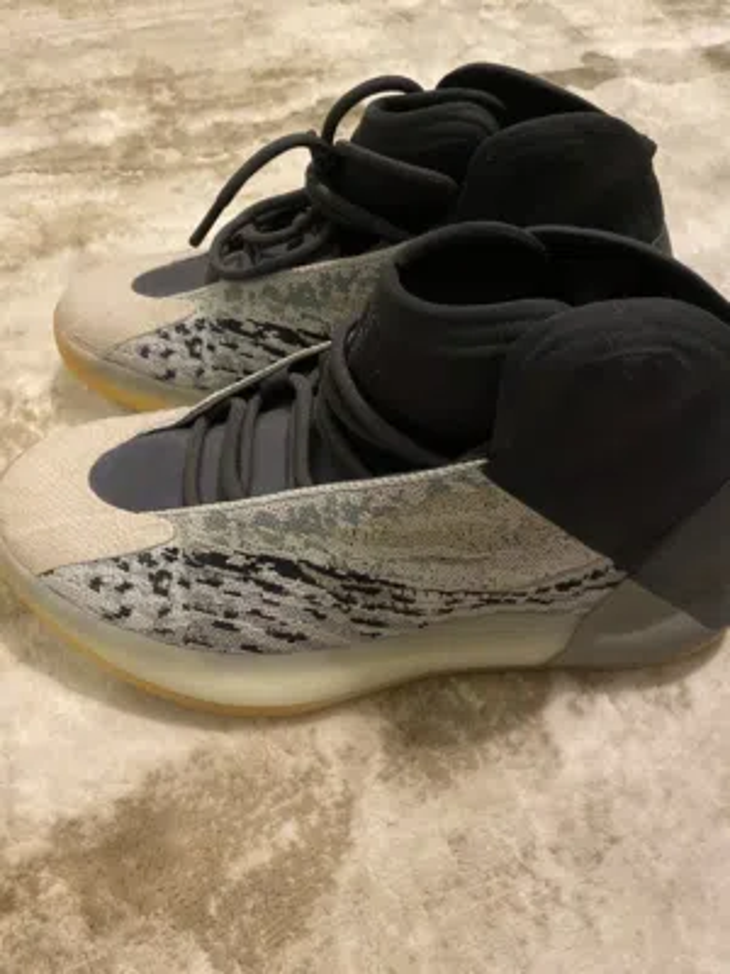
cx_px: 365
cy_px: 487
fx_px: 731
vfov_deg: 67.3
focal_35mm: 26
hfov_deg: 53.1
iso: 640
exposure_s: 1/25
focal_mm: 4.25
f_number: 1.8
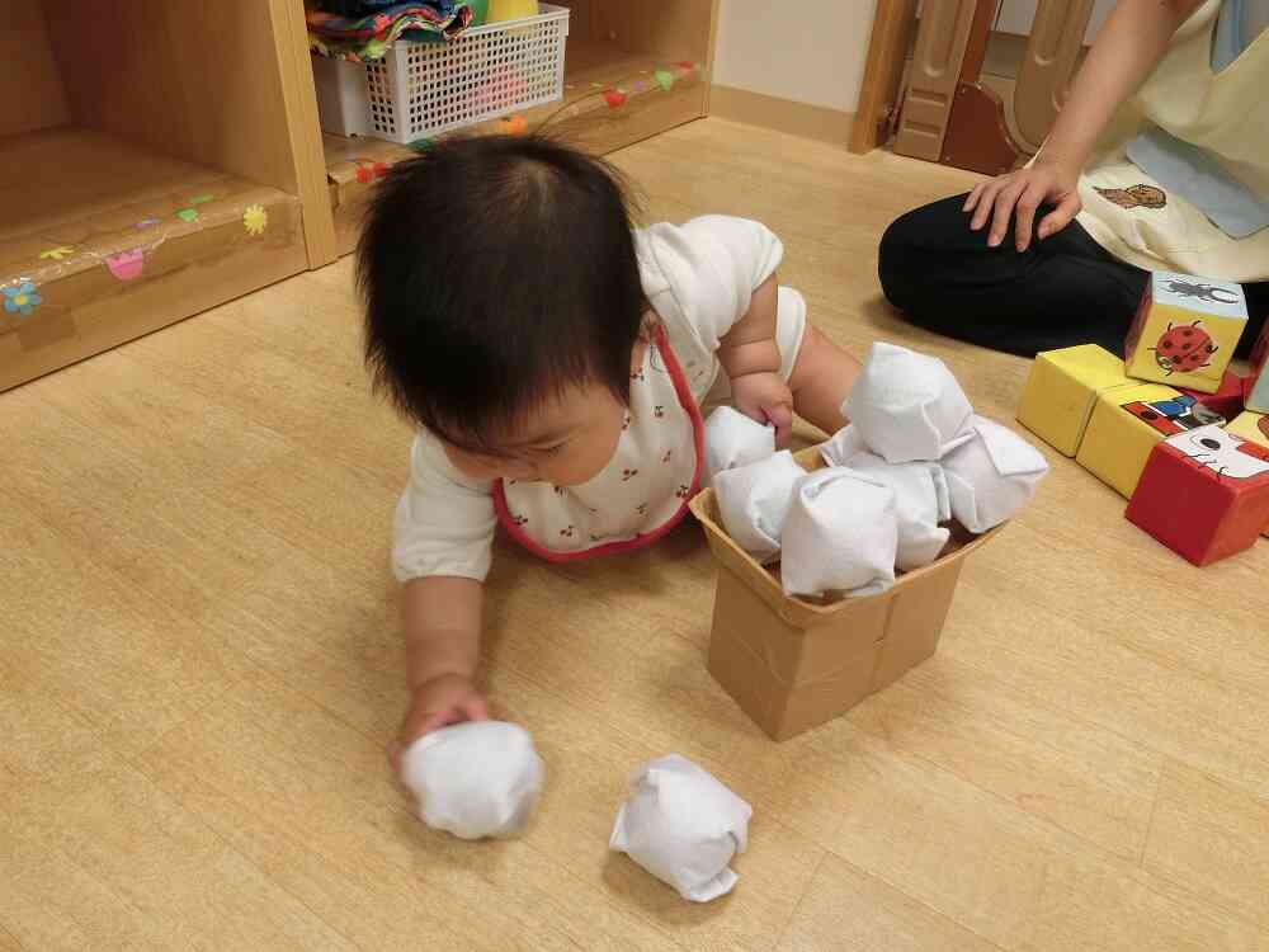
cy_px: 476
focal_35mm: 25
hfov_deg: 69.4
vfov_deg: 54.9
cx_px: 634
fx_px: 916
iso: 100
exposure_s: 1/60
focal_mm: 4.5
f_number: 3.5
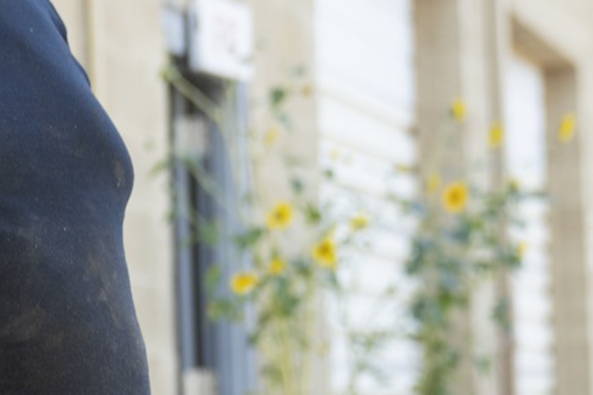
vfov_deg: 8.7
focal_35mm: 158
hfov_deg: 12.5
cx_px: -228
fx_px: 2602
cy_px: 233
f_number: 2.8
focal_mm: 43
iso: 100
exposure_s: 1/125
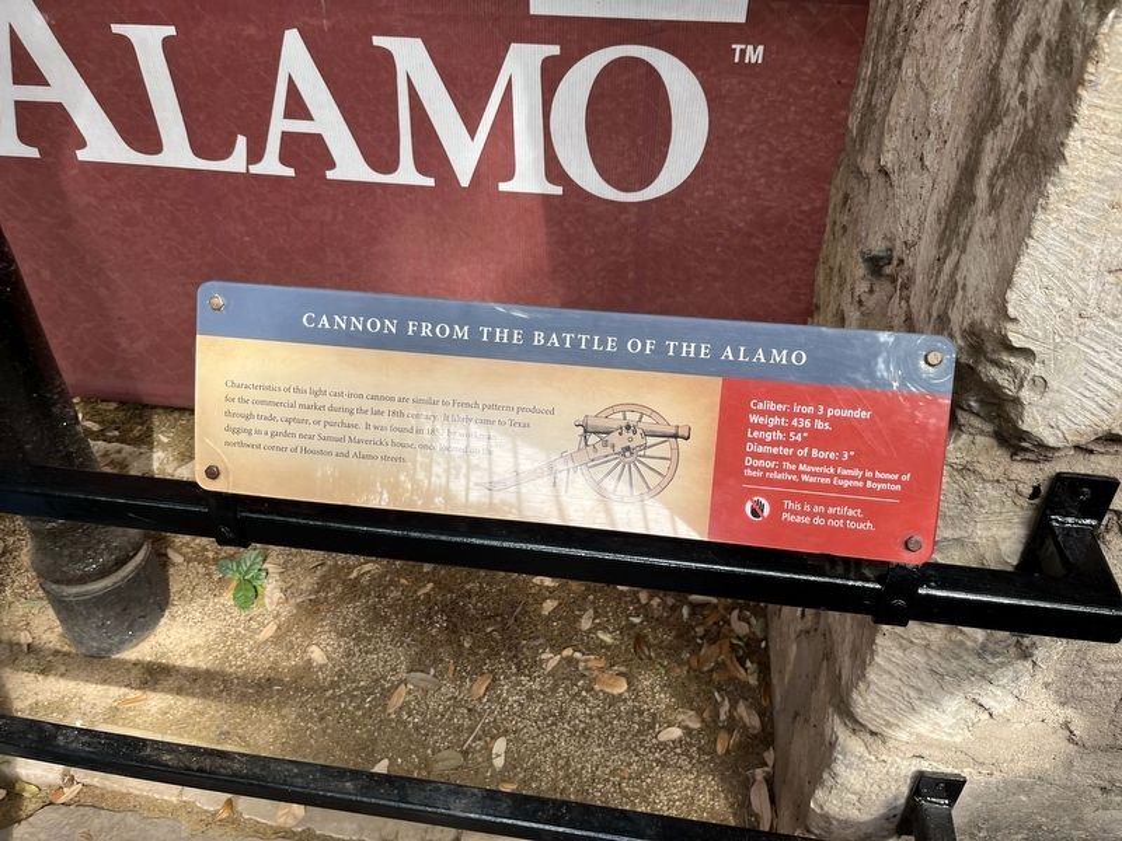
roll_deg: -1.2
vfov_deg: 53.1
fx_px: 843
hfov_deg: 67.3
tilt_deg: -35.2
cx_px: 561
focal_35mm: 26
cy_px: 420
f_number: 1.6
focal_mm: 5.1
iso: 32
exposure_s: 1/121
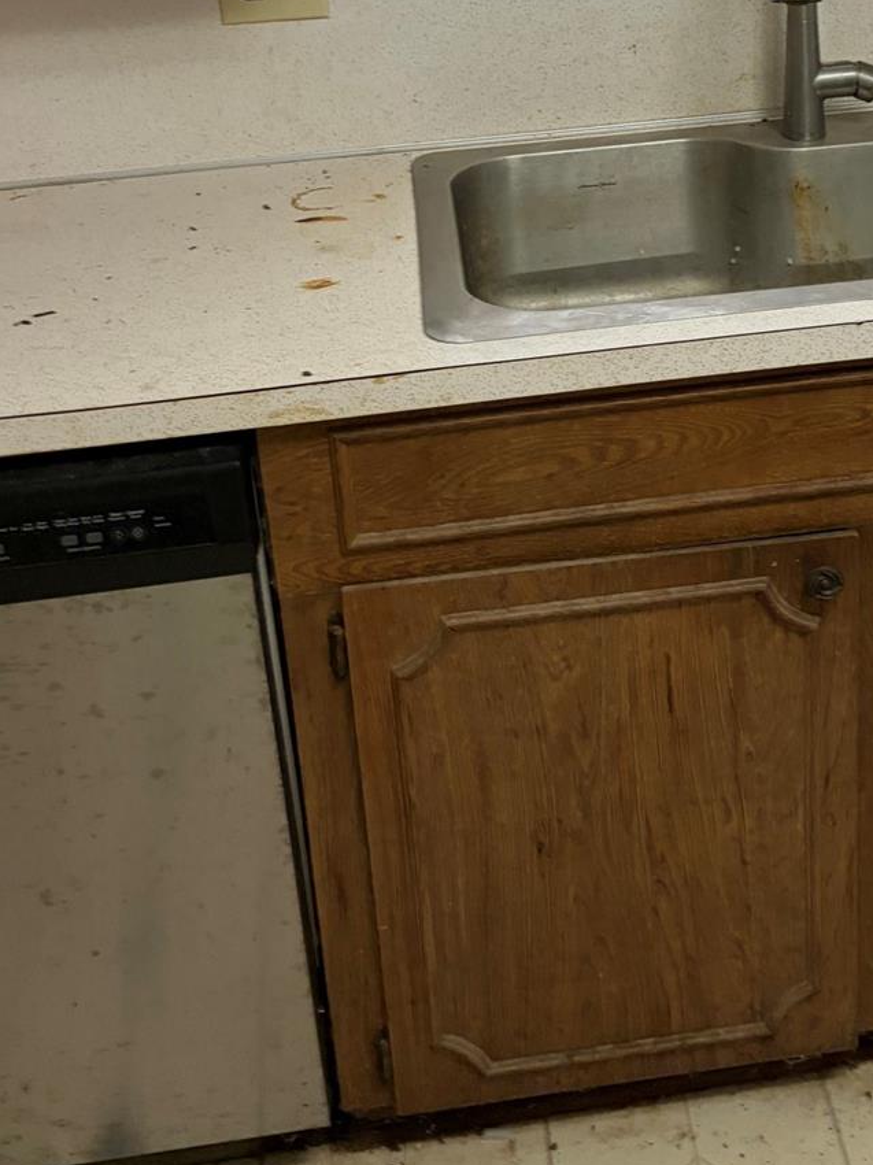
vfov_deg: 37.8
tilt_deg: -16.7
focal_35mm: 47
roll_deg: +1.7
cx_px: 613
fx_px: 1581
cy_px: 119
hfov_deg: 30.5
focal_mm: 5.96
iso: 160
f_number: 1.6
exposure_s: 1/60
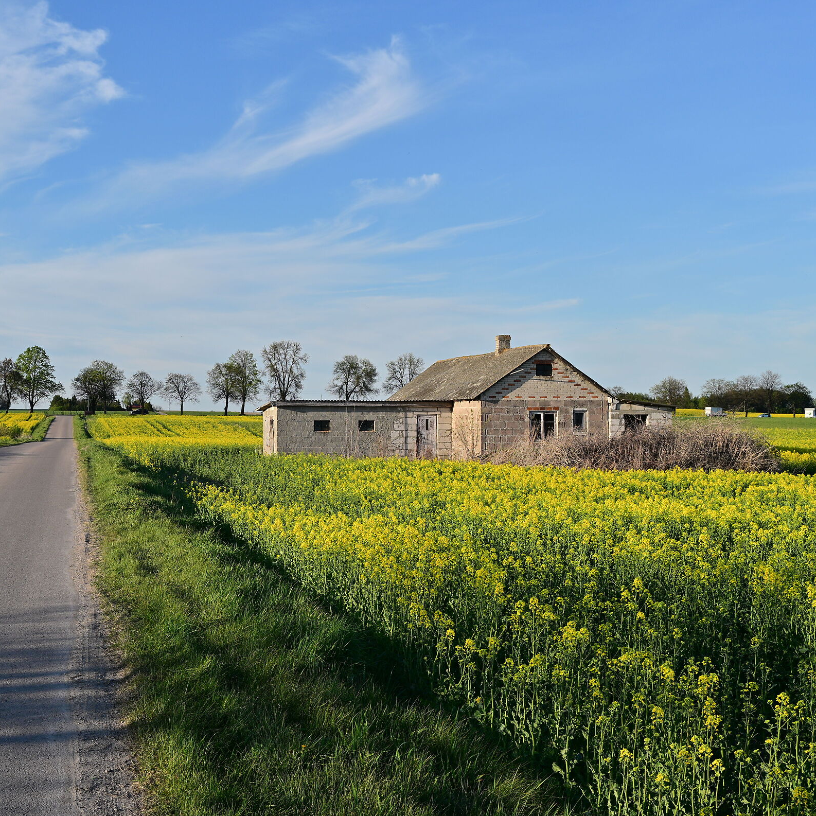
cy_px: 407
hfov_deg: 37.2
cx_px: 287
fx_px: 1200
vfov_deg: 37.6
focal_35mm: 45
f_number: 9
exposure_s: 1/320
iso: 100
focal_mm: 35
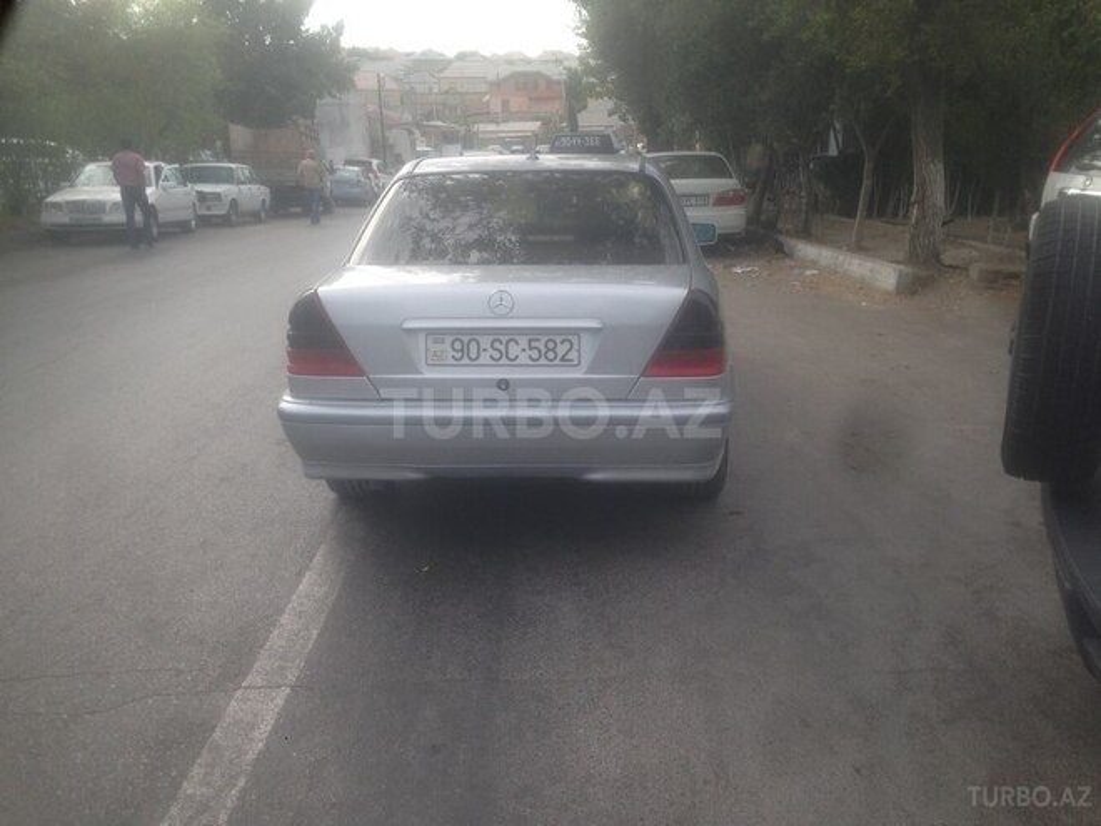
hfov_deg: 55.4
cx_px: 550
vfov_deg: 42.9
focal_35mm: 33
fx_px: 1050
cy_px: 413
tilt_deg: -14.8
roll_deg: +0.1
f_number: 2.4
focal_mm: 4.12
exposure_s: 1/577
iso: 50
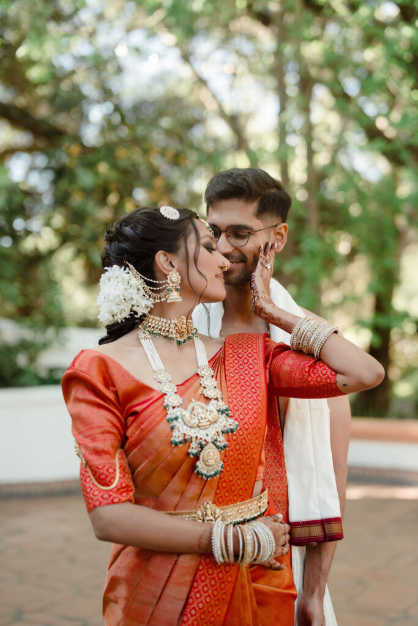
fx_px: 870
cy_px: 313
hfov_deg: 27.0
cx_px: 209
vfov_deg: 39.6
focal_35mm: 50
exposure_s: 1/800
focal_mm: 50
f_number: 1.8
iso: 400
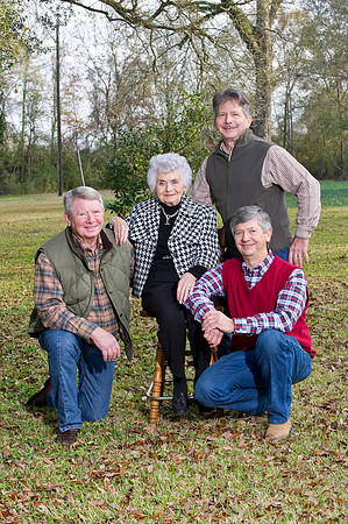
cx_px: 174
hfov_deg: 18.1
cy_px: 262
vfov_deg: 27.0
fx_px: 1090
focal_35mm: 75
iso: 800
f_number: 8
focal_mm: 75
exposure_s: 1/160
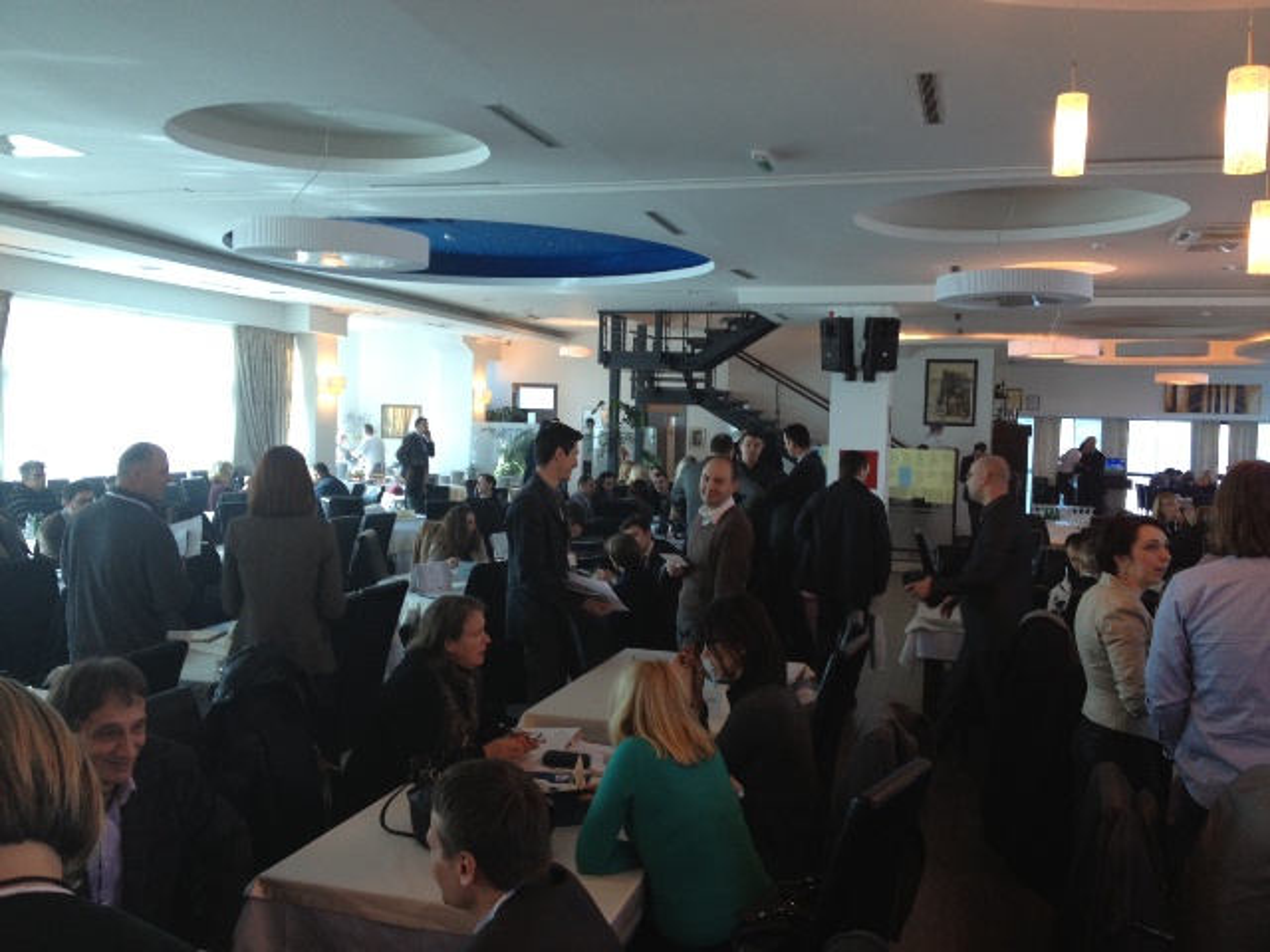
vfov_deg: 40.7
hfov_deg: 52.6
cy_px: 476
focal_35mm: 35
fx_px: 1284
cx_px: 635
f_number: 2.4
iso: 50
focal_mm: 4.28
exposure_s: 1/40
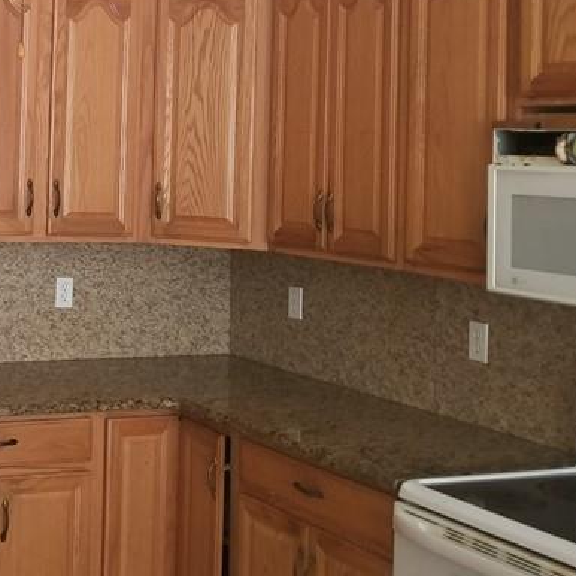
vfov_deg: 27.9
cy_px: 170
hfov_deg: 25.9
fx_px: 1148
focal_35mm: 61
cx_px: -70
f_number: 1.7
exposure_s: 1/14
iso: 200
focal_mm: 4.25
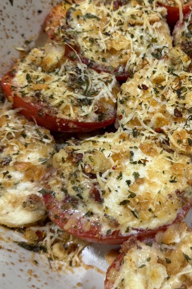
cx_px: 169
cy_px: 116
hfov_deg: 25.3
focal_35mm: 52
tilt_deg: -64.2
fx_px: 416
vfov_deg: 38.1
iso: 125
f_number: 1.78
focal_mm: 6.76
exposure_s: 1/60
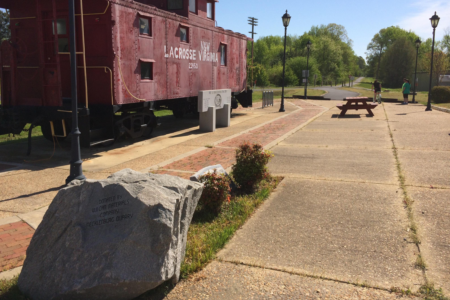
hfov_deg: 58.7
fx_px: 400
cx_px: 220
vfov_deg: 41.0
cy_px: 130
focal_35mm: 32
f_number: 2.2
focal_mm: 4.12
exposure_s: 1/2933
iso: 40
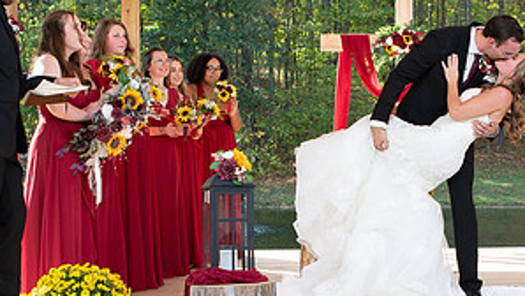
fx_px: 836
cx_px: 416
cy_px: 214
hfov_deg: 33.9
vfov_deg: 20.0
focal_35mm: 60
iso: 320
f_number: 4
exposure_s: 1/250
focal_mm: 24
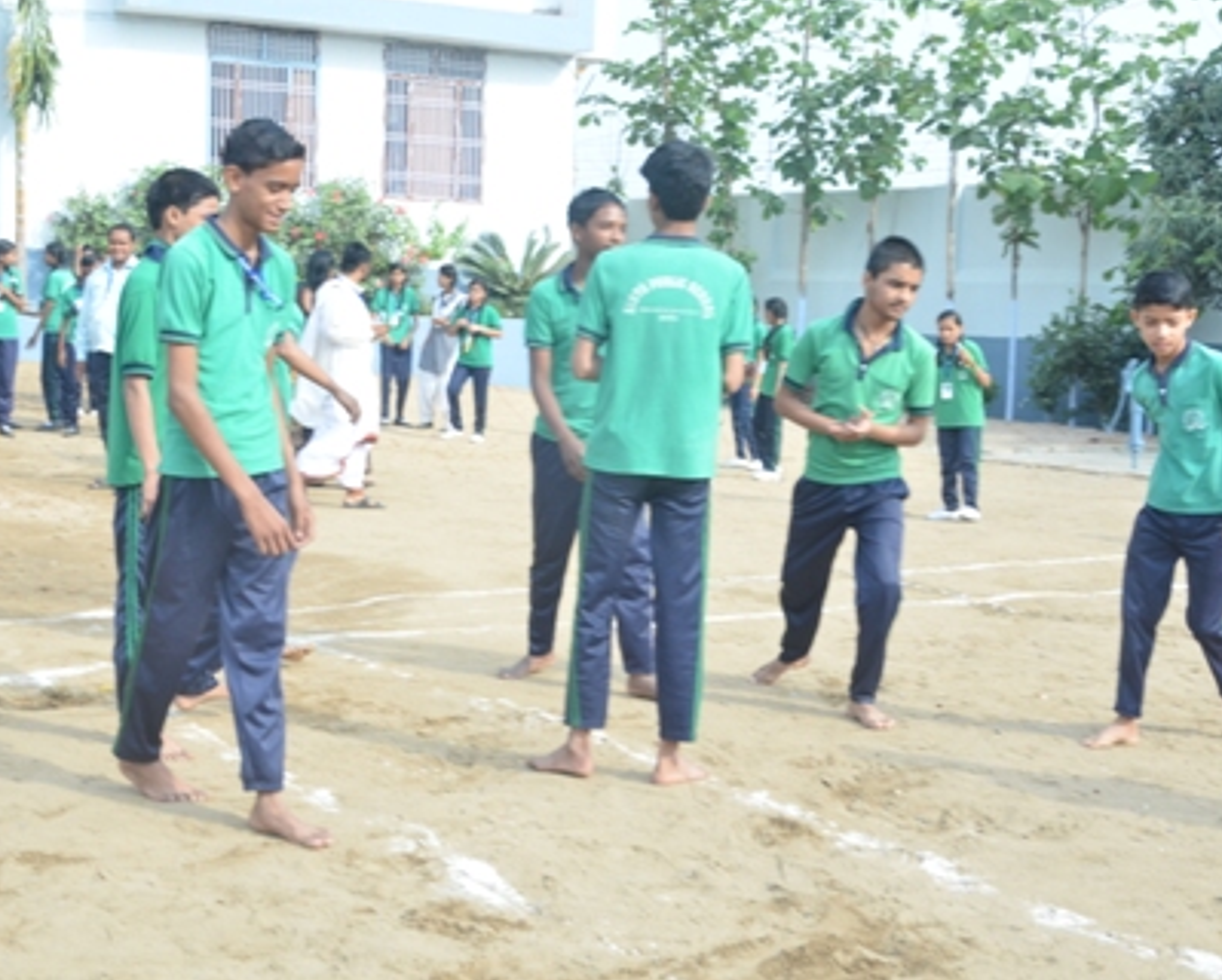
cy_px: 487
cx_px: 623
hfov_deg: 36.0
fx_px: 1882
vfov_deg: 29.2
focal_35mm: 52
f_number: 10
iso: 500
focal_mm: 30
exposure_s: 1/200
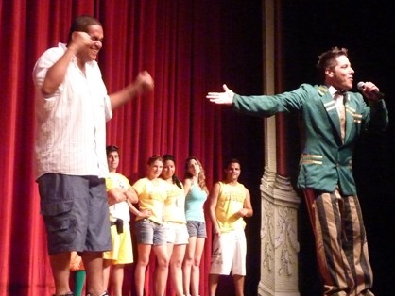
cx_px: 204
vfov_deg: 16.3
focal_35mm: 91
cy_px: 150
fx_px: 1039
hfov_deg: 21.5
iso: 800
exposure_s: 1/40
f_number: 3.9
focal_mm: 9.7
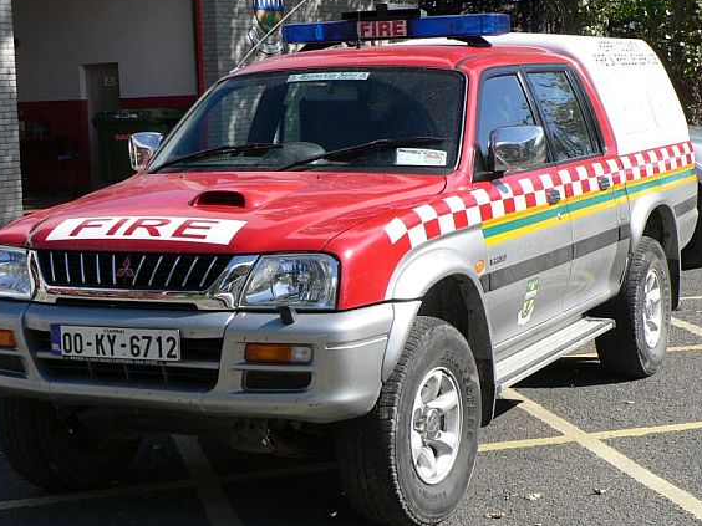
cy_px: 277
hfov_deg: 26.3
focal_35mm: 74
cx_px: 317
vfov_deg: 19.9
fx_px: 1501
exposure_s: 1/500
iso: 80
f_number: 4
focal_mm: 9.6
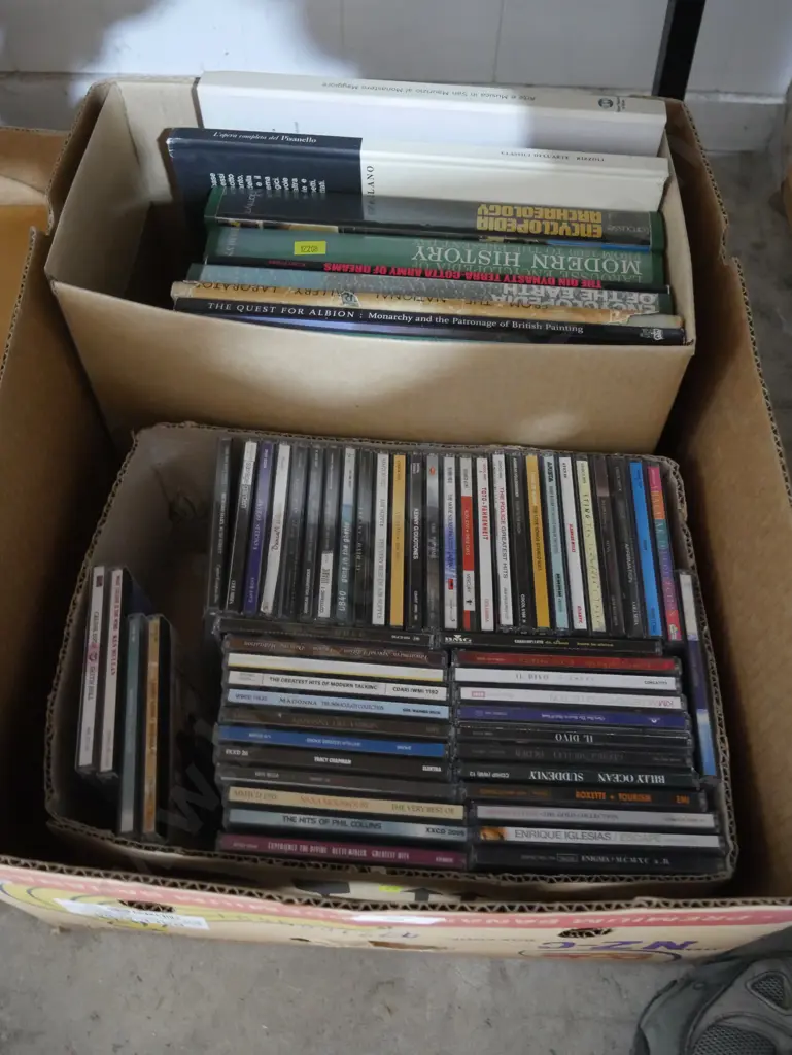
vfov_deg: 59.9
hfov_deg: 46.8
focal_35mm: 30
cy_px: 528
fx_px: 914
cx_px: 396
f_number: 3.6
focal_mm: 15
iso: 3200
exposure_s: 1/20
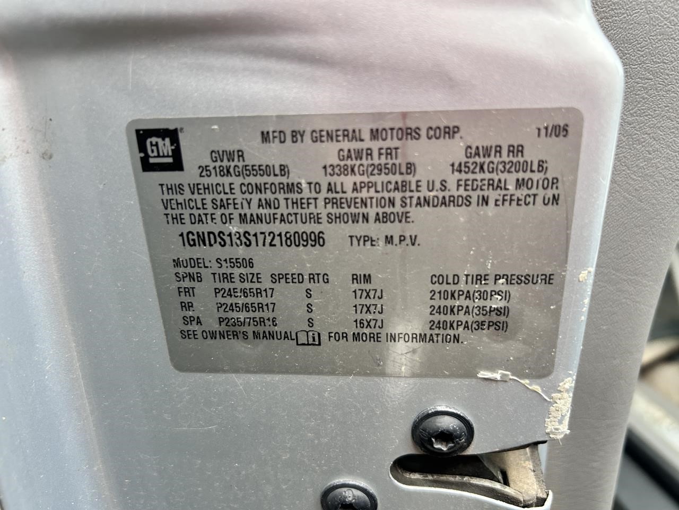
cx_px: 340
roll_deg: +2.0
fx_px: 510
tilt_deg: -19.8
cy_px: 255
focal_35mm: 26
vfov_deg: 53.1
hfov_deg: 67.3
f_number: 1.5
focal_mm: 5.7
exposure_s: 1/60
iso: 160
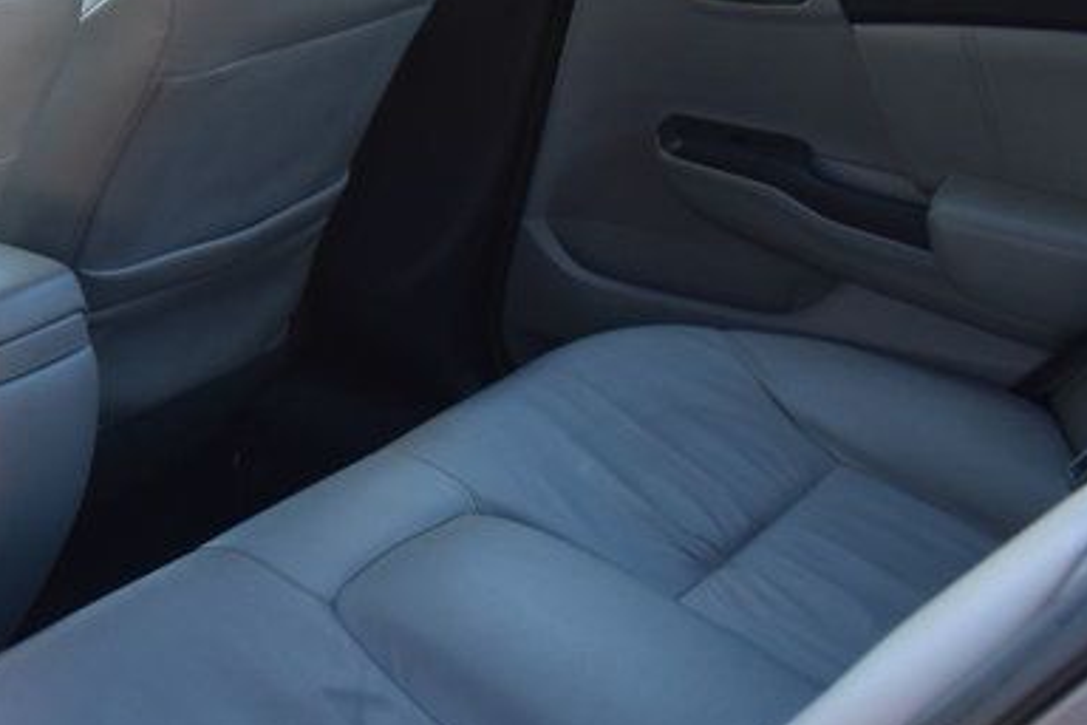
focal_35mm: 72
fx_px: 2174
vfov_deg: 18.9
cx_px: -289
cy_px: 439
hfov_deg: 24.8
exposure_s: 1/25
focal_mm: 18
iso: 400
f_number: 7.1
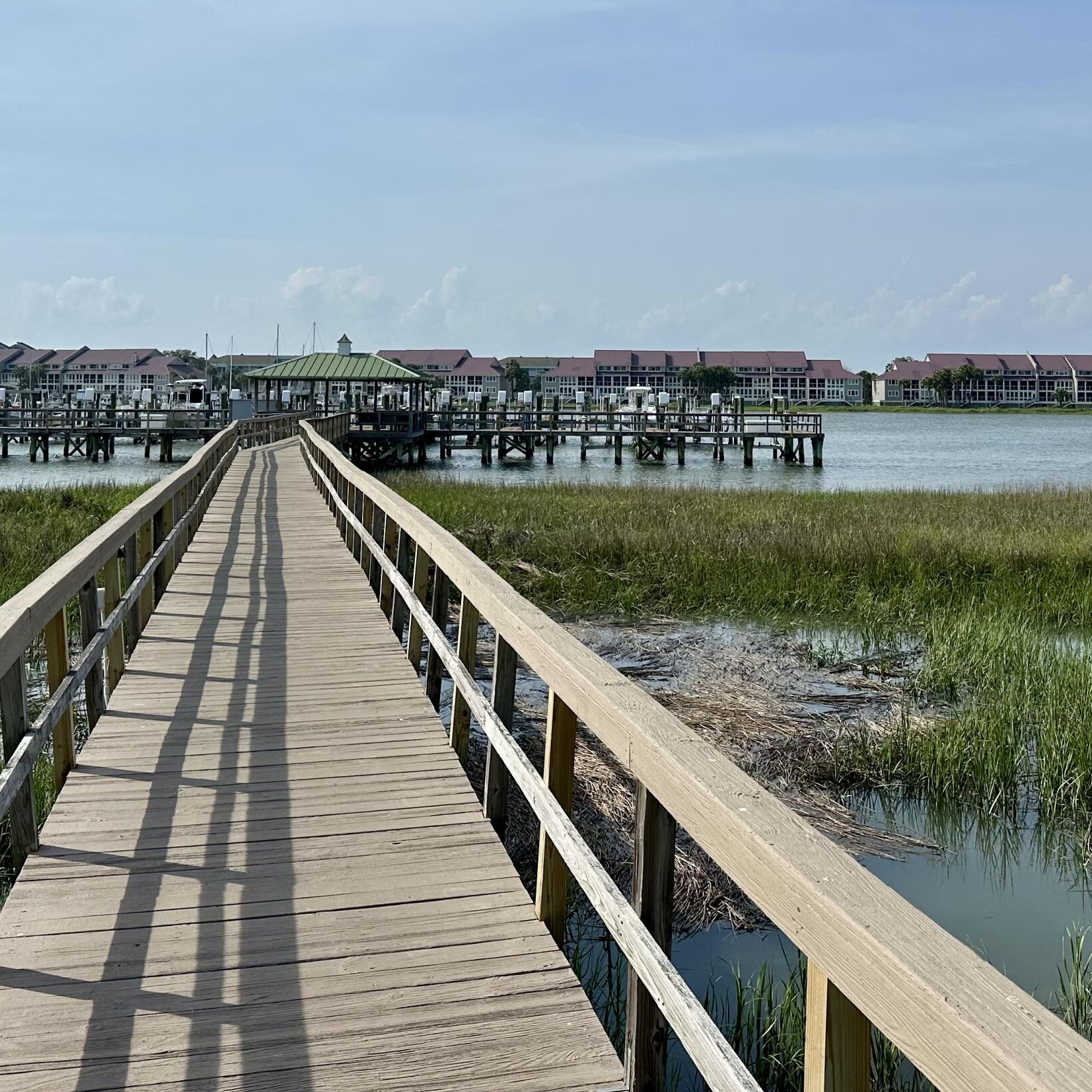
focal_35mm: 39
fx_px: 1392
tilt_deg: +2.2
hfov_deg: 42.8
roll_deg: -0.6
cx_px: 584
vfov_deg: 42.1
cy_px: 345
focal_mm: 6.86
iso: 80
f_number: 1.78
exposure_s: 1/8929
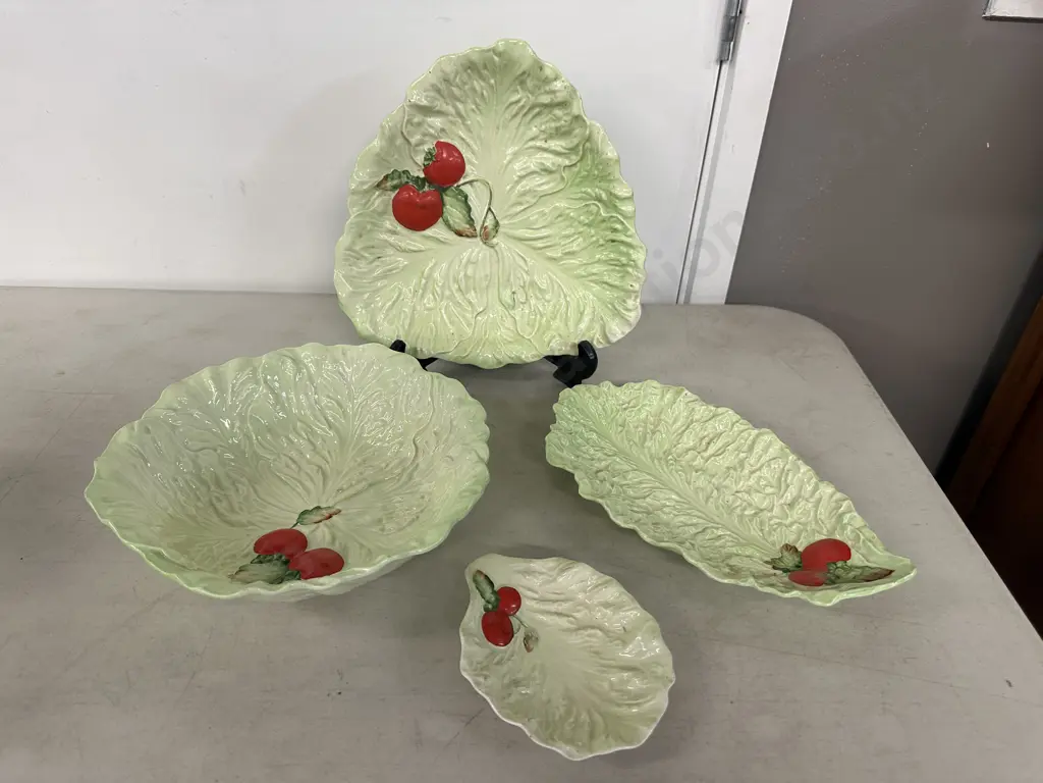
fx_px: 723
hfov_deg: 71.6
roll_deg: -3.0
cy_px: 392
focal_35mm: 24
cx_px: 522
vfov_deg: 56.8
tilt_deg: -36.3
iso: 160
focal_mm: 6.86
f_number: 1.78
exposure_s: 1/100
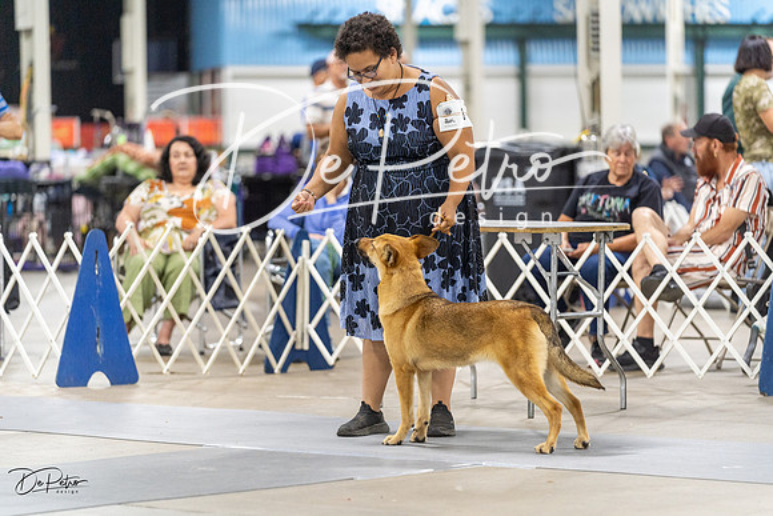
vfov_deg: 8.9
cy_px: 258
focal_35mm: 155
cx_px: 386
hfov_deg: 13.2
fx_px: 3329
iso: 2500
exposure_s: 1/160
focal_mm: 155
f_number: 2.8
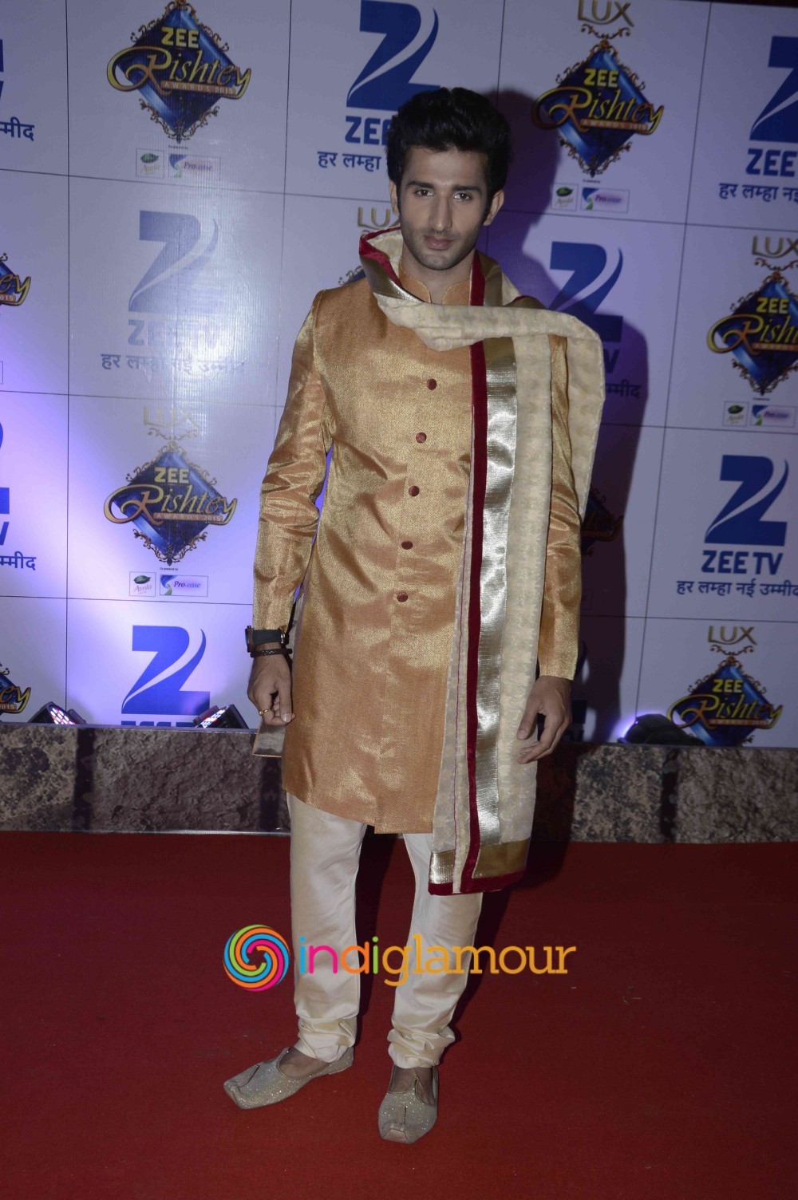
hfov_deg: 34.1
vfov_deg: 49.6
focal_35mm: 39
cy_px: 600
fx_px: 1299
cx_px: 399
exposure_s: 1/200
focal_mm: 26
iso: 400
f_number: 7.1
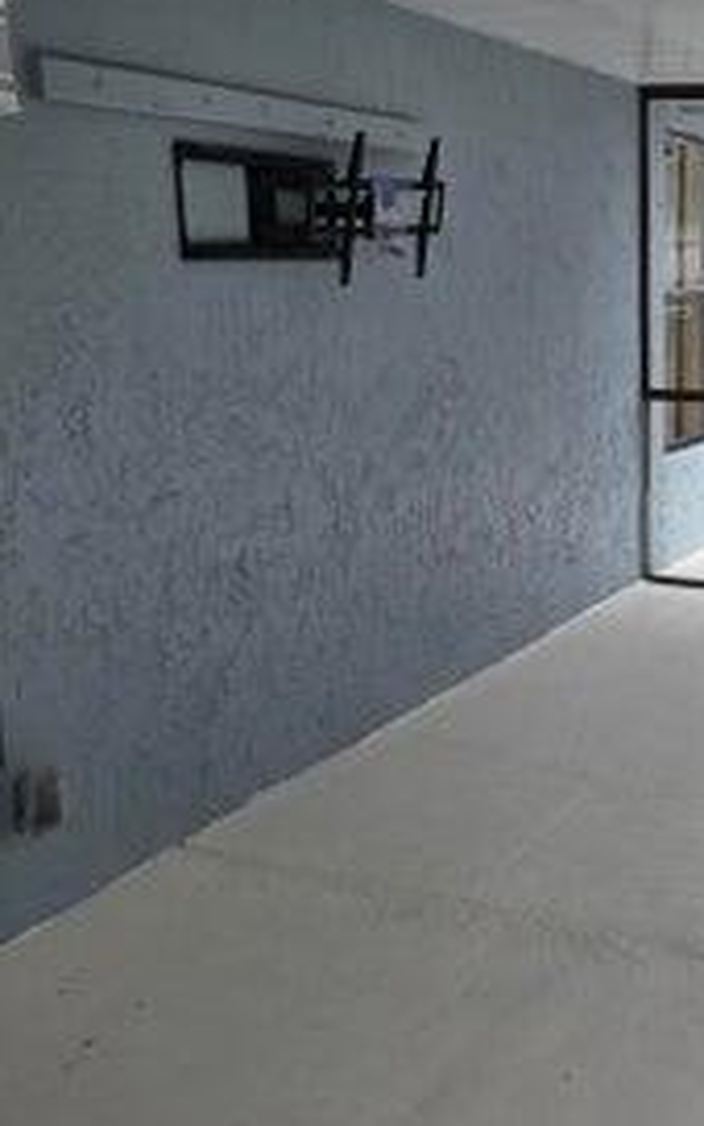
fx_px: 1320
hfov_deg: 28.4
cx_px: 671
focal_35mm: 43
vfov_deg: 46.1
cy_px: 501
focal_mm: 6.3
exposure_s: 1/738
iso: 12
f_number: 1.7
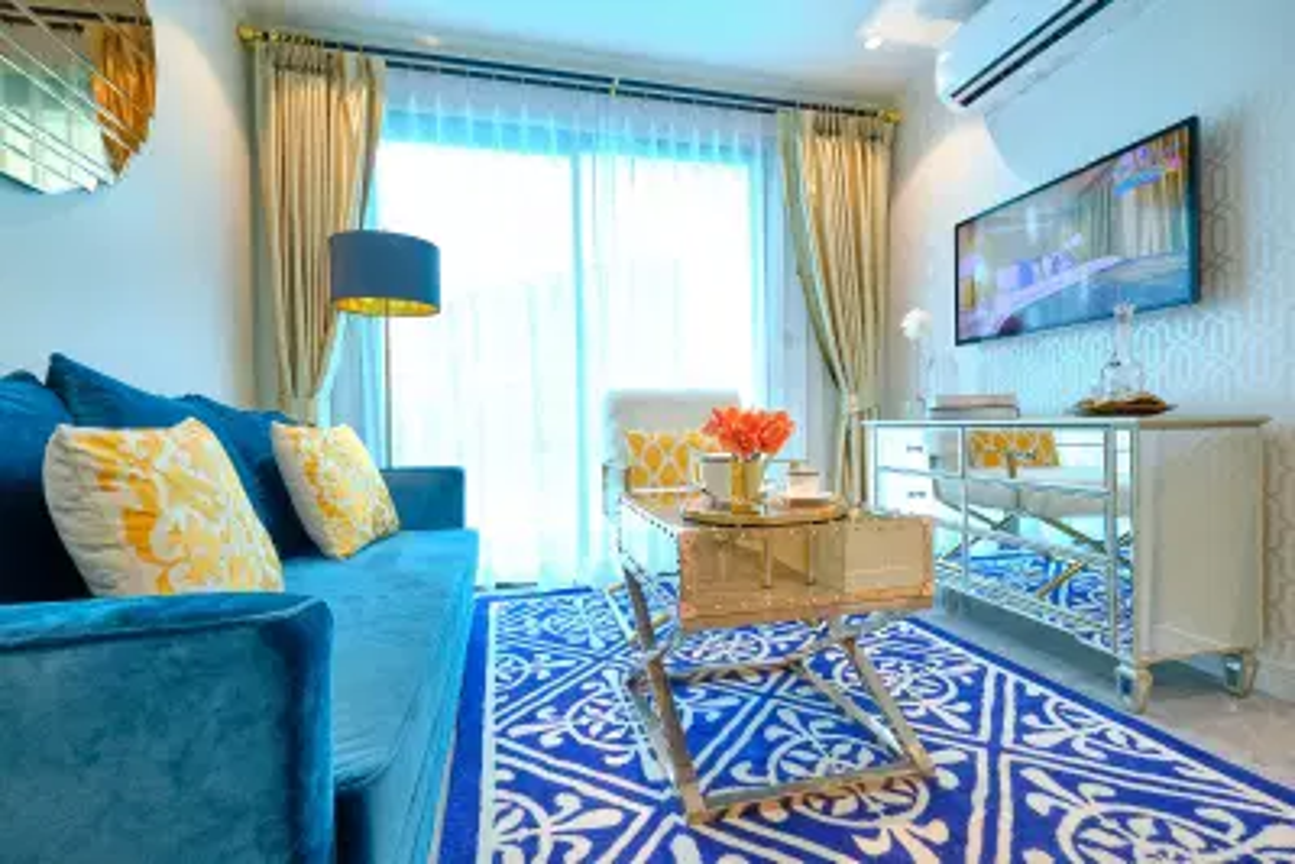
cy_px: 432
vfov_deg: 77.4
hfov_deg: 100.4
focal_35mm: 15
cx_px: 648
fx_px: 540
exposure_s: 1/30
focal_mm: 10
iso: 640
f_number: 5.6
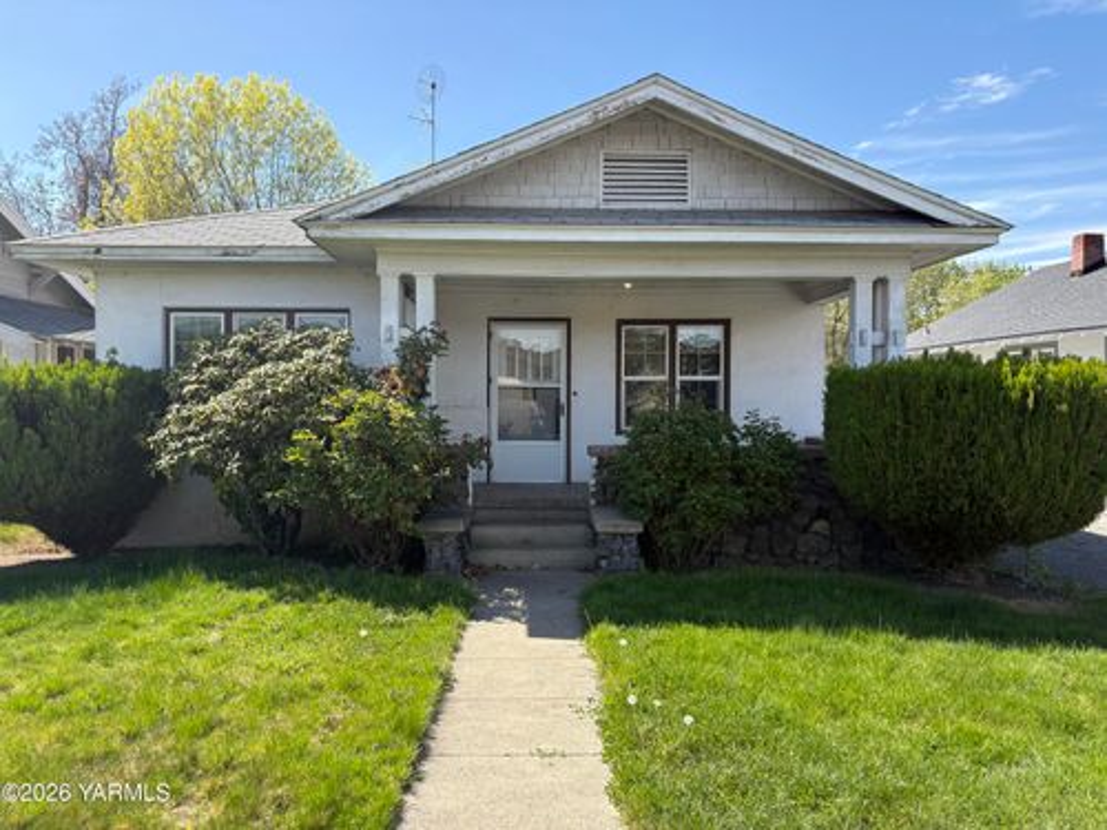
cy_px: 415
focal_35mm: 26
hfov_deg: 67.3
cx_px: 554
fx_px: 831
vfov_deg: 53.1
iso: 50
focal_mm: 5.96
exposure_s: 1/1550
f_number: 1.6
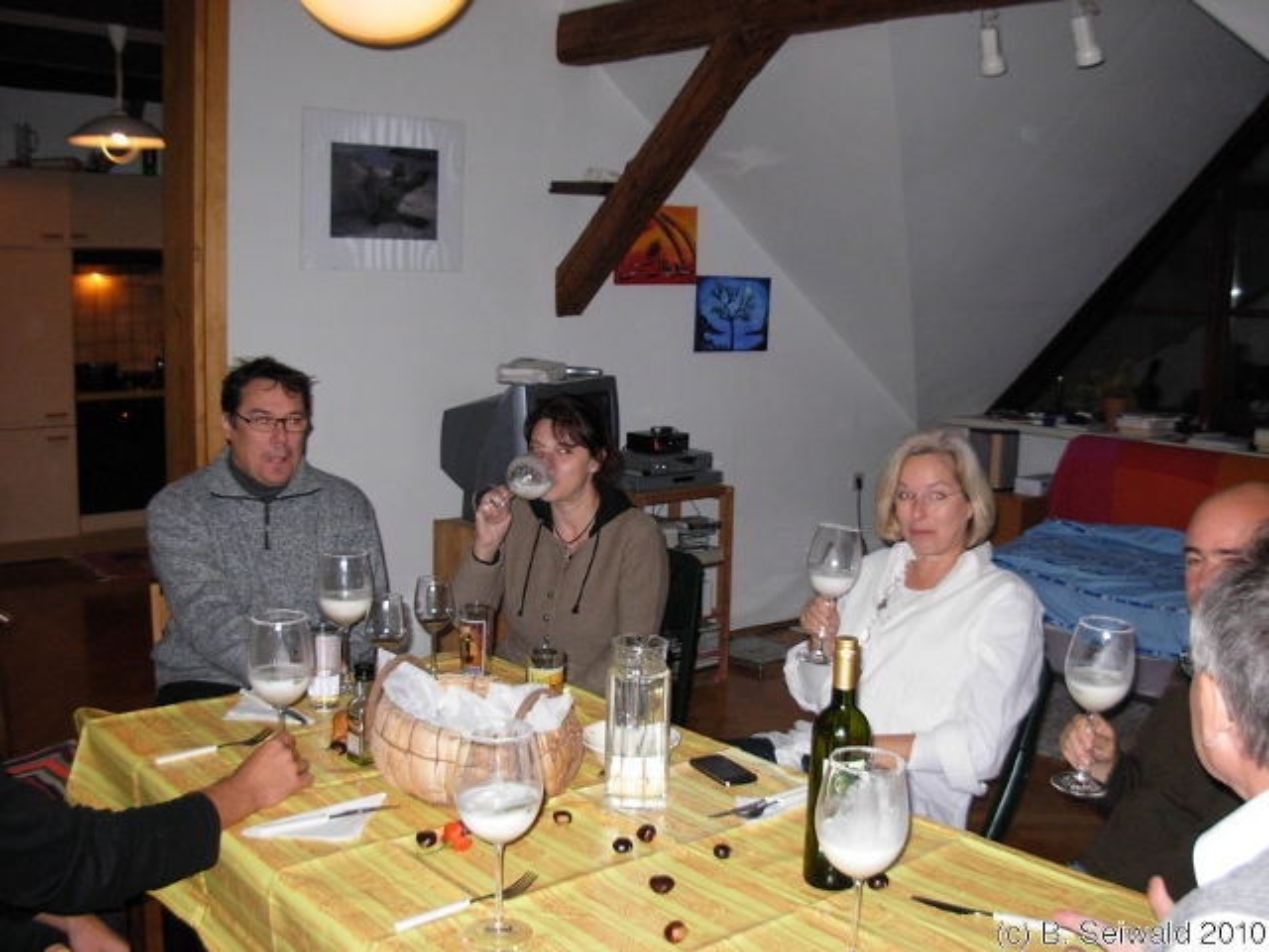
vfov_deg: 37.7
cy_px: 476
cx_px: 634
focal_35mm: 38
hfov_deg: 49.0
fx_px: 1393
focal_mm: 6.3
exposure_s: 1/80.6
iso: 200
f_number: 2.9
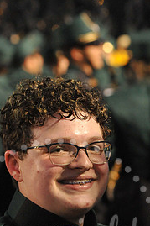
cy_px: 239
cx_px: 59
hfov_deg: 6.4
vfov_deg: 9.5
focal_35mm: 216
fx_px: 1352
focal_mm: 100
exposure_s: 1/125
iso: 5000
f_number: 5.6
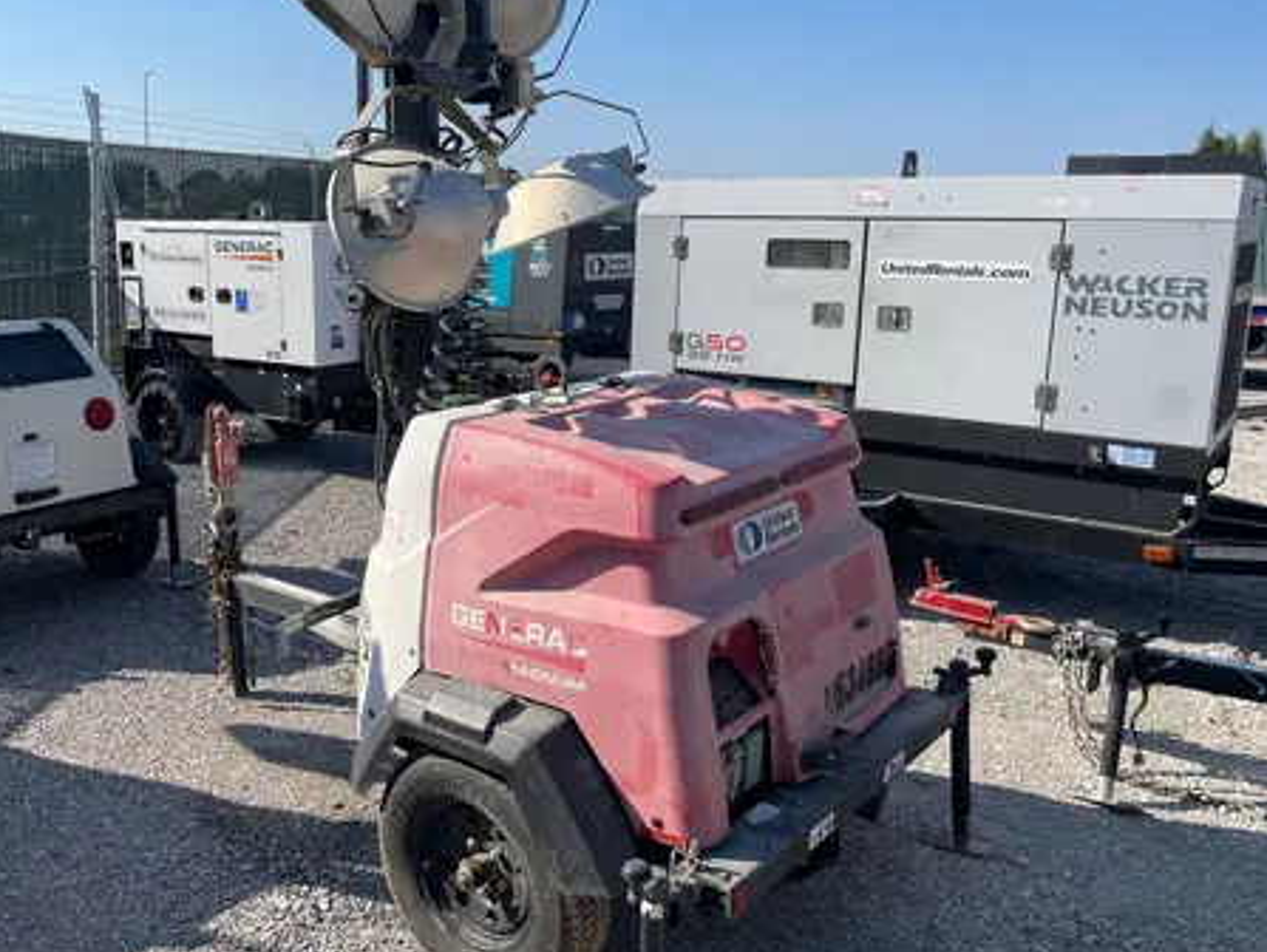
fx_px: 1172
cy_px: 438
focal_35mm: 32
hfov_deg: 56.2
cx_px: 493
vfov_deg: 44.2
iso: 32
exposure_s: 1/4000
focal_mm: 4.2
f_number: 1.6
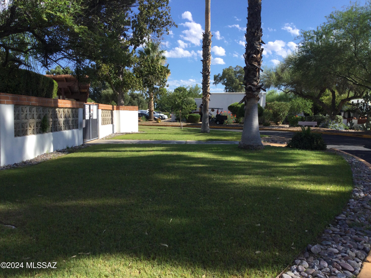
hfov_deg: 58.4
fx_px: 332
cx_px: 186
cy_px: 139
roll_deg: -0.5
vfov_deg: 45.4
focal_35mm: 31
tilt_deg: -2.9
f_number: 2.4
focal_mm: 3.3
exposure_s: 1/815
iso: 25
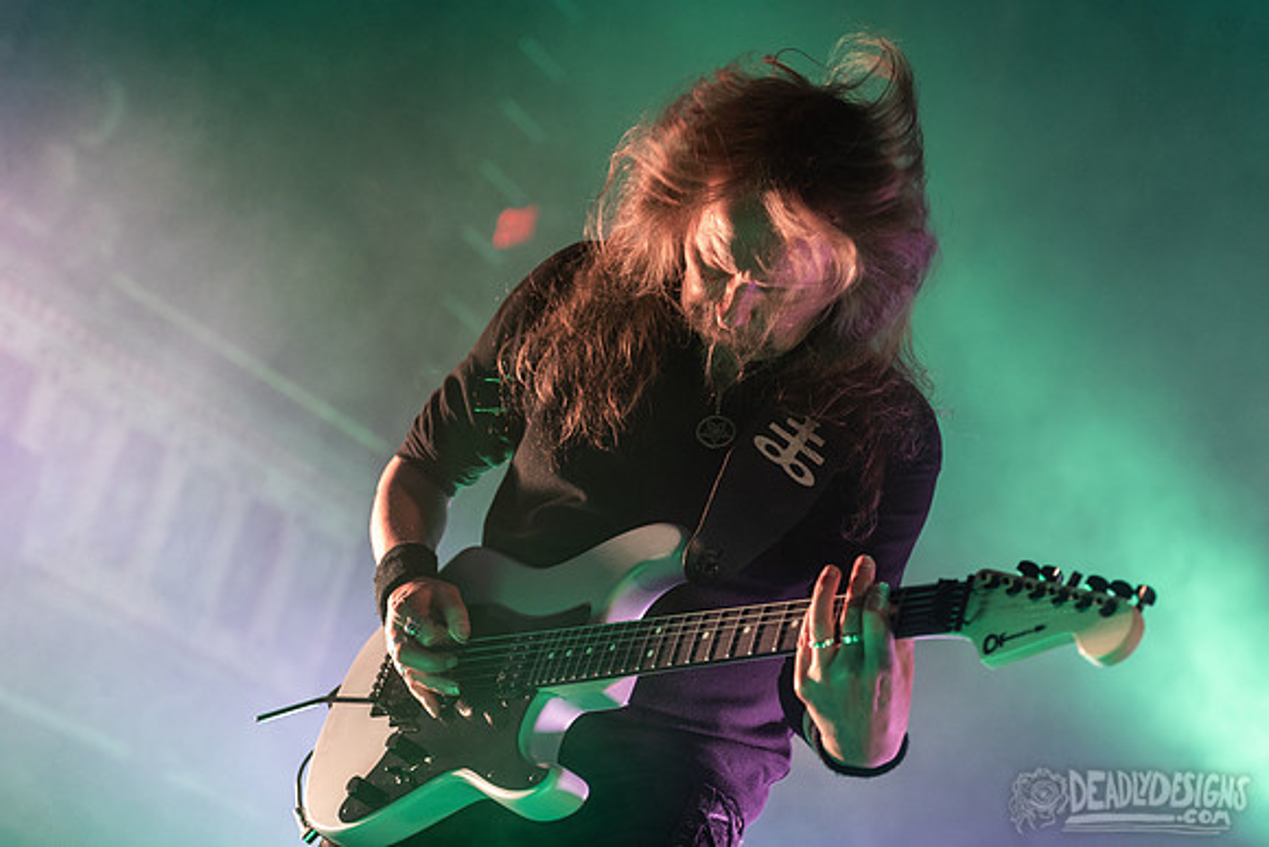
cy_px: 383
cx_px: 697
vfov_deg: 20.0
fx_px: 2401
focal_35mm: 68
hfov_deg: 29.6
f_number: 3.2
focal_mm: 62
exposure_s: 1/320
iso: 2000
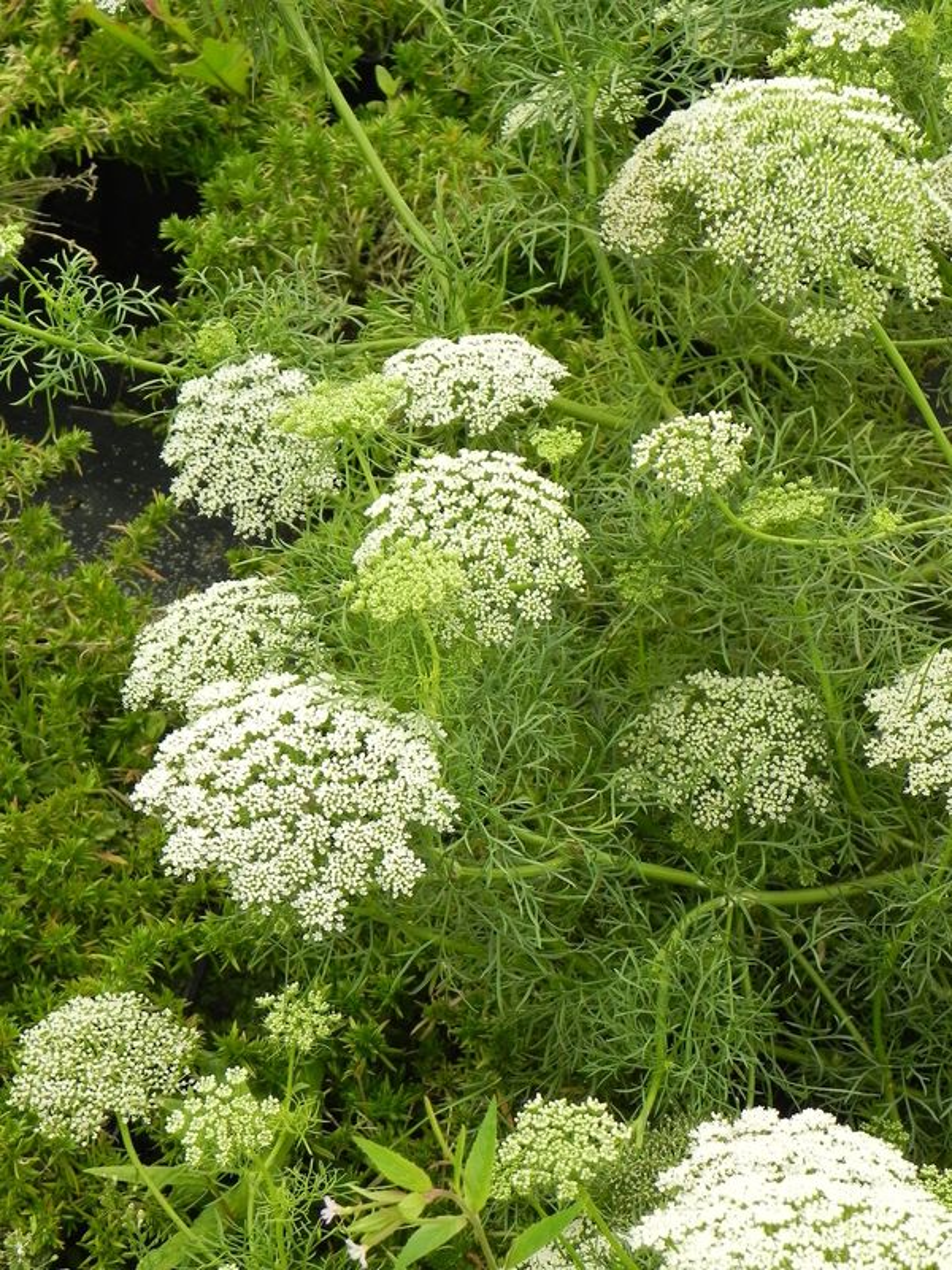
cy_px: 635
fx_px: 3850
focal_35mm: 105
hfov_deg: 14.1
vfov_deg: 18.7
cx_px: 476
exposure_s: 1/250
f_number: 4.5
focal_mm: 18.8
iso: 160
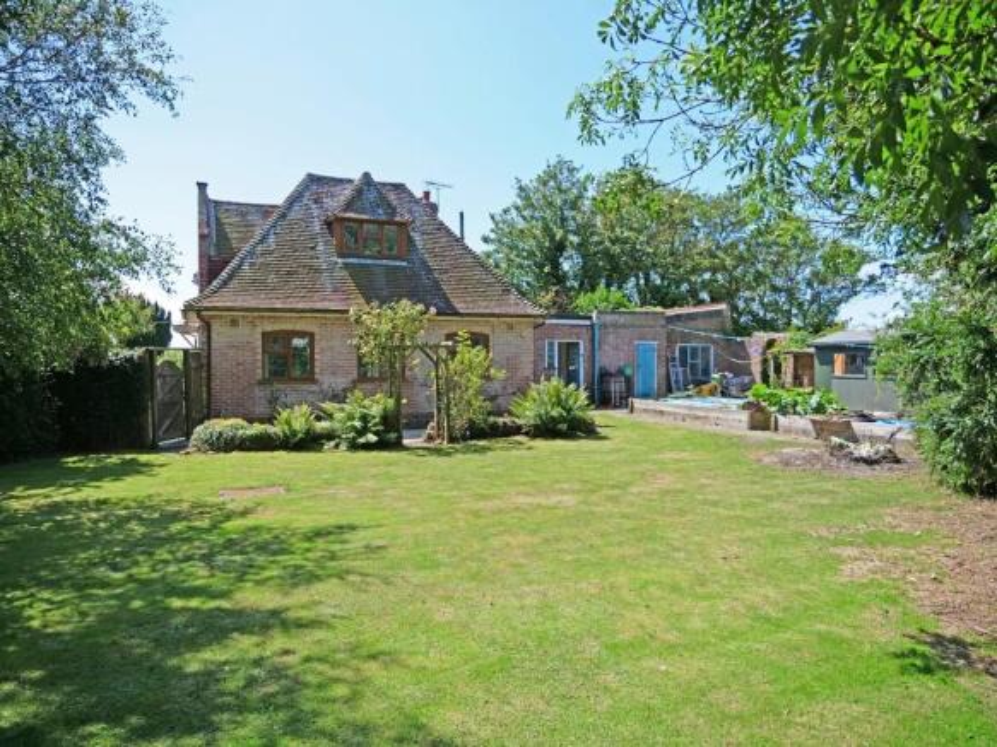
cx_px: 498
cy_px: 374
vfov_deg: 56.8
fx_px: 691
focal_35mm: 24
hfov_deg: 71.6
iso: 200
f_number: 2.8
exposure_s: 1/2000
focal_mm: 12
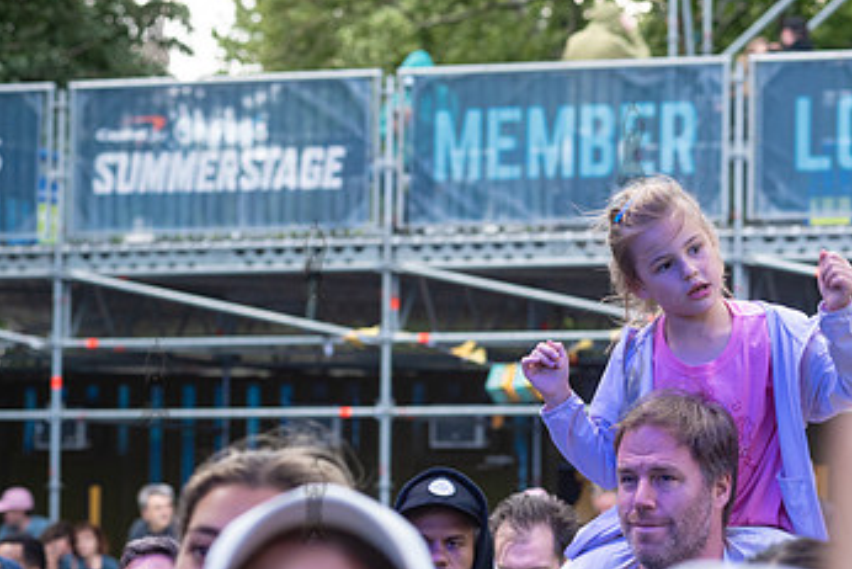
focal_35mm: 182
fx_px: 4309
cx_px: 630
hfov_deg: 11.3
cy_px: 381
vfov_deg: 7.5
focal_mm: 105
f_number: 5.6
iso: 1000
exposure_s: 1/80
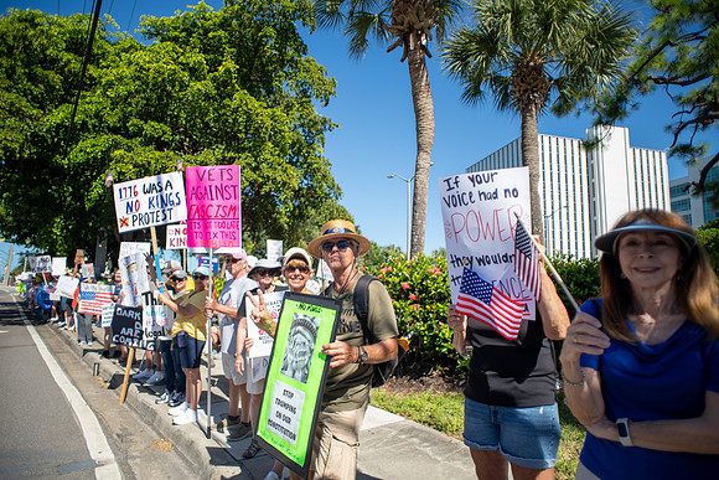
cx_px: 360
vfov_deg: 62.0
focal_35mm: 20
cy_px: 240
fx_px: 400
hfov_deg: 84.0
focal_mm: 20
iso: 64
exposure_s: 1/640
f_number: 5.6
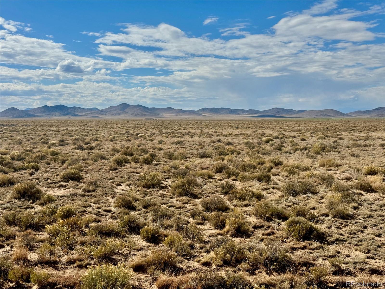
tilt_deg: -4.2
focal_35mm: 48
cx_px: 192
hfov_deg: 39.7
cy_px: 144
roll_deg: -0.4
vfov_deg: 30.3
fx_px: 534
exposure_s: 1/9009
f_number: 1.78
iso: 64
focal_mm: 6.76
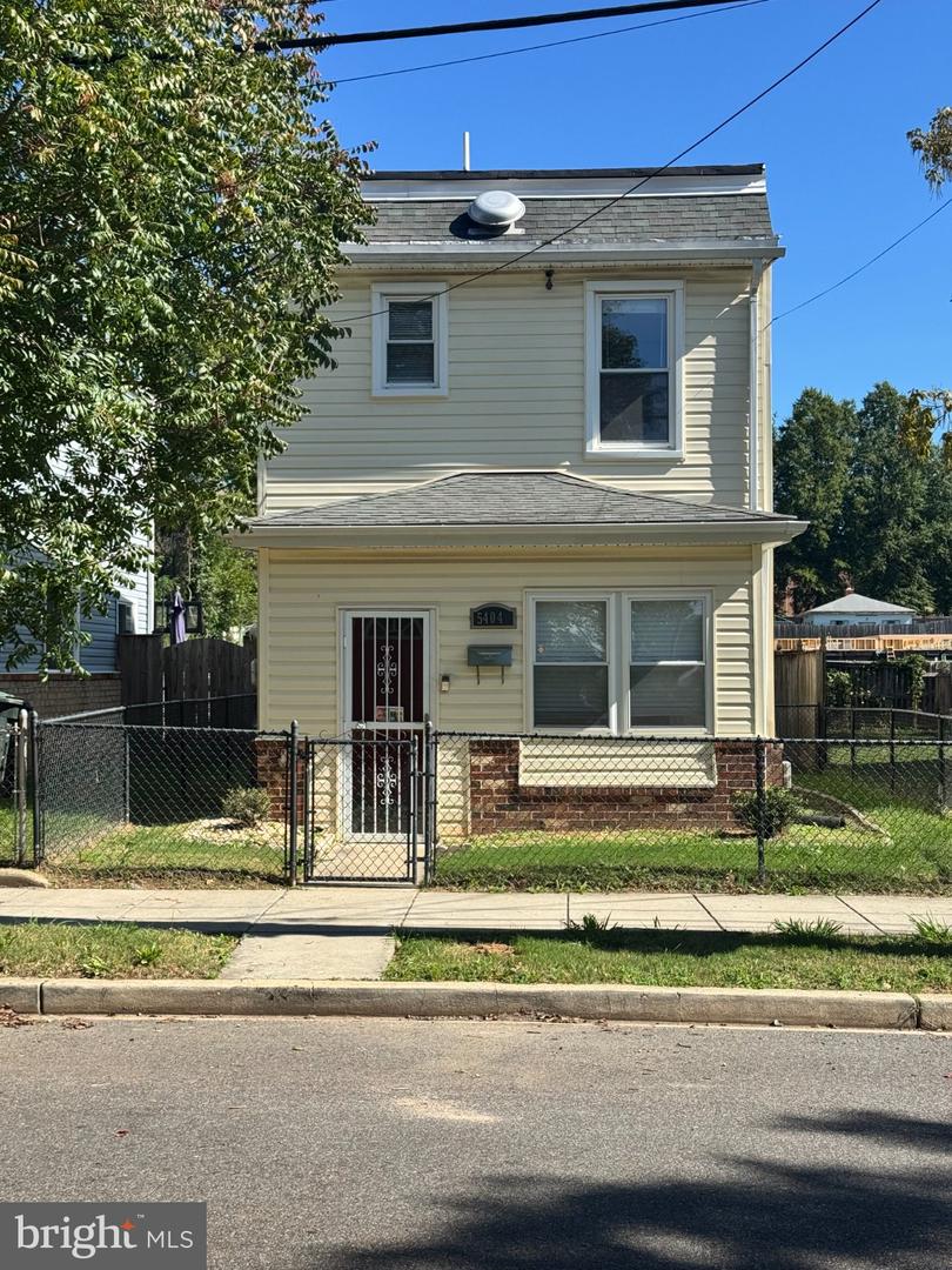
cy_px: 635
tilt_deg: -0.8
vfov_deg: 39.7
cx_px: 476
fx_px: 1760
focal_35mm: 48
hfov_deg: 30.3
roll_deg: +0.5
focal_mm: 6.76
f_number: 1.78
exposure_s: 1/3096
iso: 64
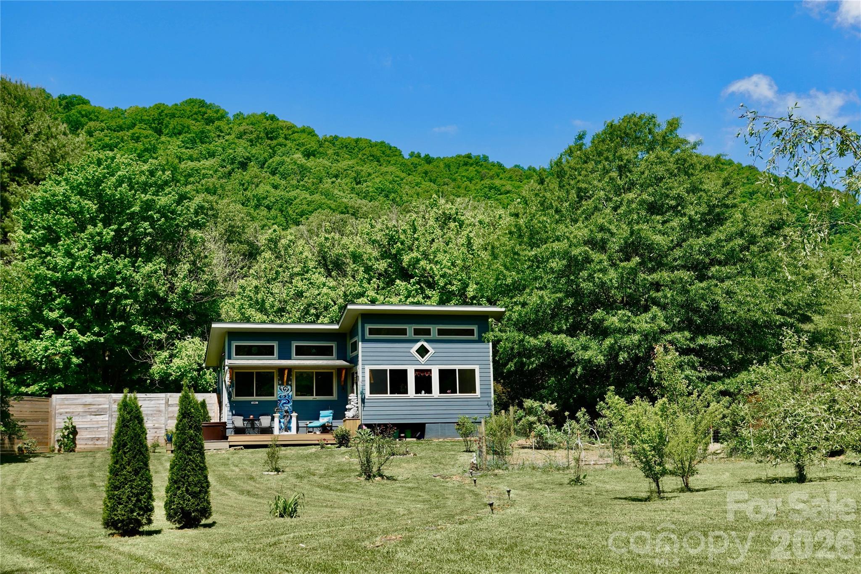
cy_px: 287
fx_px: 1004
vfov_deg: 31.9
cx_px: 430
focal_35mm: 42
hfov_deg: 46.4
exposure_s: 1/250
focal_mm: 16.08
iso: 125
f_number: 5.6
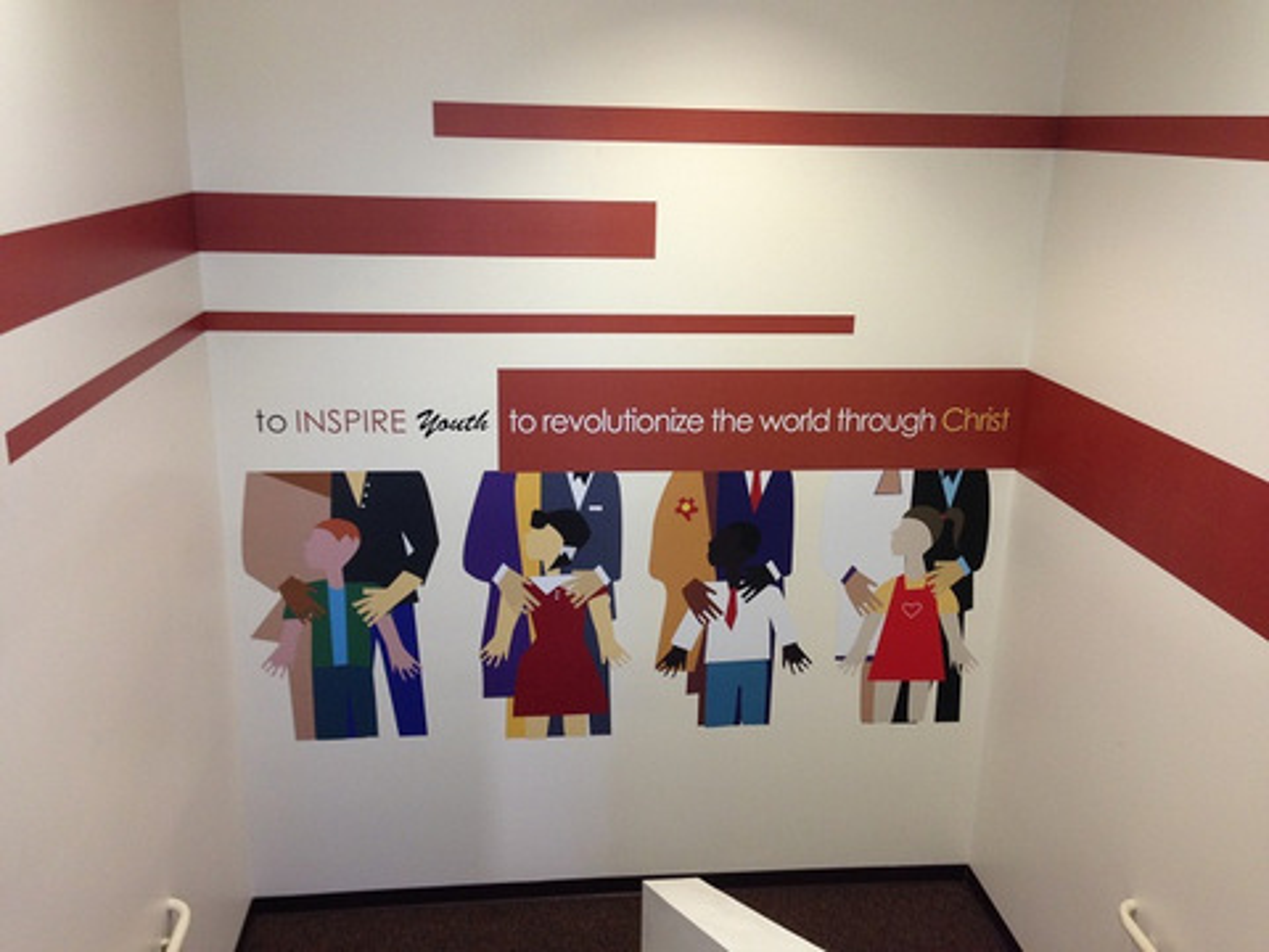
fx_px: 1210
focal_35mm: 33
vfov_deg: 42.9
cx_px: 634
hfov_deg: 55.4
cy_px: 476
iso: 100
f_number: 2.4
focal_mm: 4.12
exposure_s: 1/20
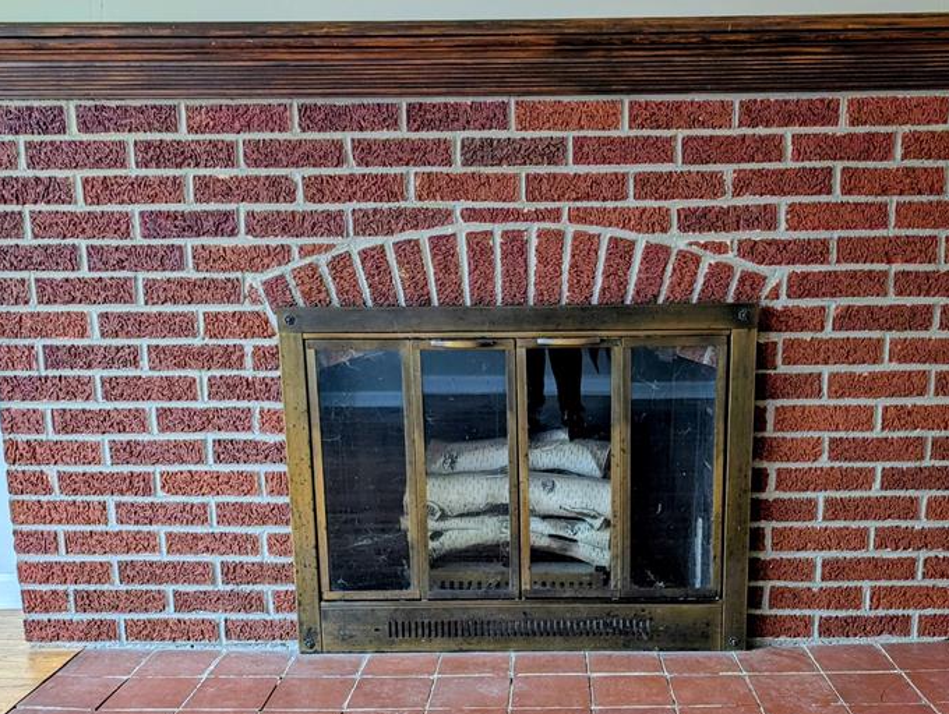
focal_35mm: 36
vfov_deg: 39.2
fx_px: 988
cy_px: 489
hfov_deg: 51.2
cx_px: 529
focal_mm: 6.9
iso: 29
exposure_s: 1/36.8
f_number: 1.68
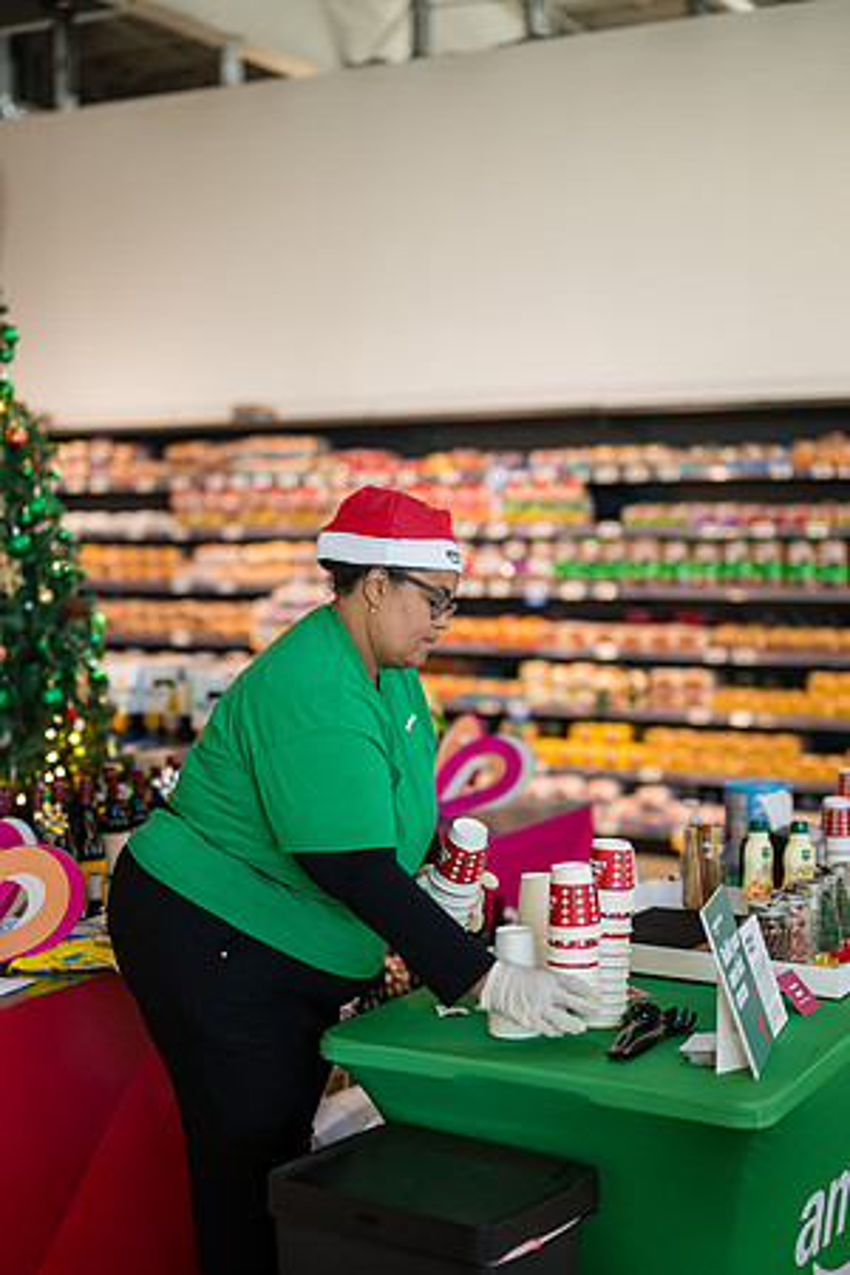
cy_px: 638
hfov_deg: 27.0
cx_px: 425
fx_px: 1771
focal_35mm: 50
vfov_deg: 39.6
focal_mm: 50
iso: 800
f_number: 1.4
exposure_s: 1/640
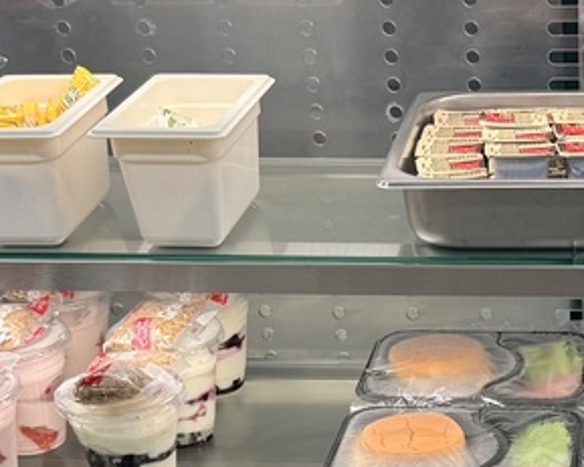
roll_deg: +0.2
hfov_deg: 22.2
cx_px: 584
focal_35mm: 83
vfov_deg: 17.8
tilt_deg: -30.6
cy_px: 522
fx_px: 1434
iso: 80
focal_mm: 6.76
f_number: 1.78
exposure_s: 1/120
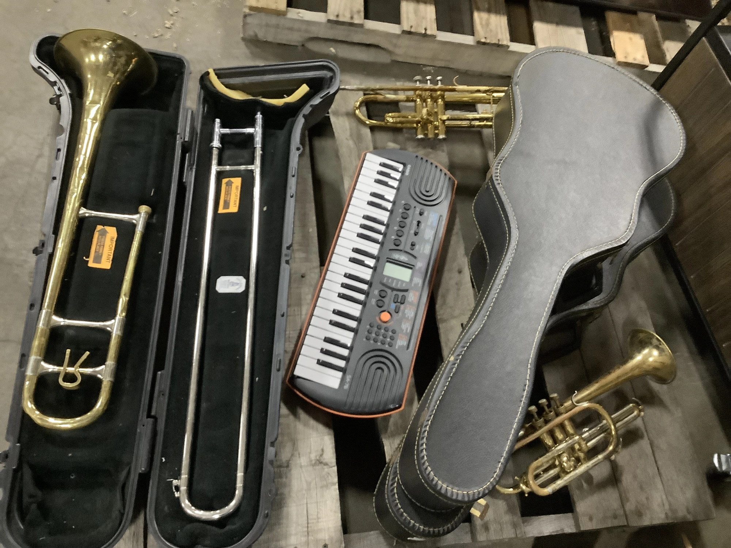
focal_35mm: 31
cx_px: 366
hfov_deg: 58.4
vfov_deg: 45.4
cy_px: 274
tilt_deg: -59.8
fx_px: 655
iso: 640
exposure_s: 1/30
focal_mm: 3.3
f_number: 2.4
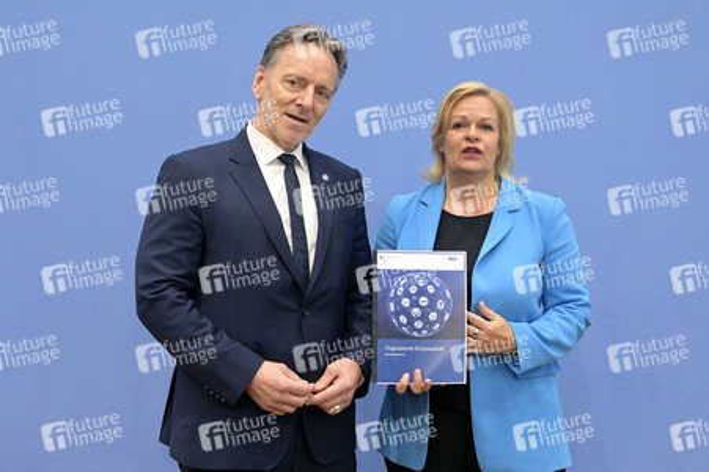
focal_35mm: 44
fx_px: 866
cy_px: 236
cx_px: 354
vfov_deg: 30.5
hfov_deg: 44.5
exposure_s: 1/320
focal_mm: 44
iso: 5000
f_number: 5.6
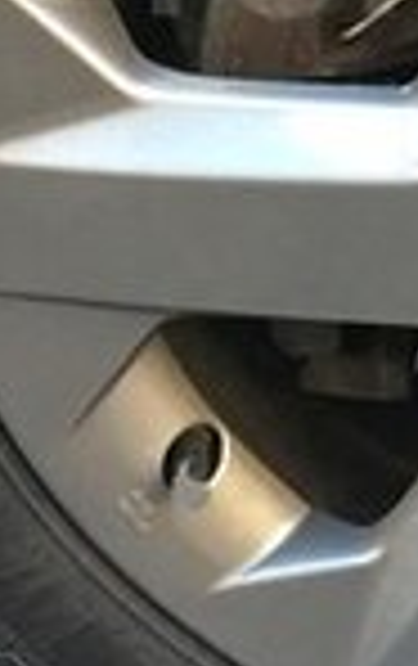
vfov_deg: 14.9
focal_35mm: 137
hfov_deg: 9.4
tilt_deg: -29.6
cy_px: -52
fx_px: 2487
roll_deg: +2.4
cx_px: 575
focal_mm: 4.15
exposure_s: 1/33
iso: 64
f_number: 2.2
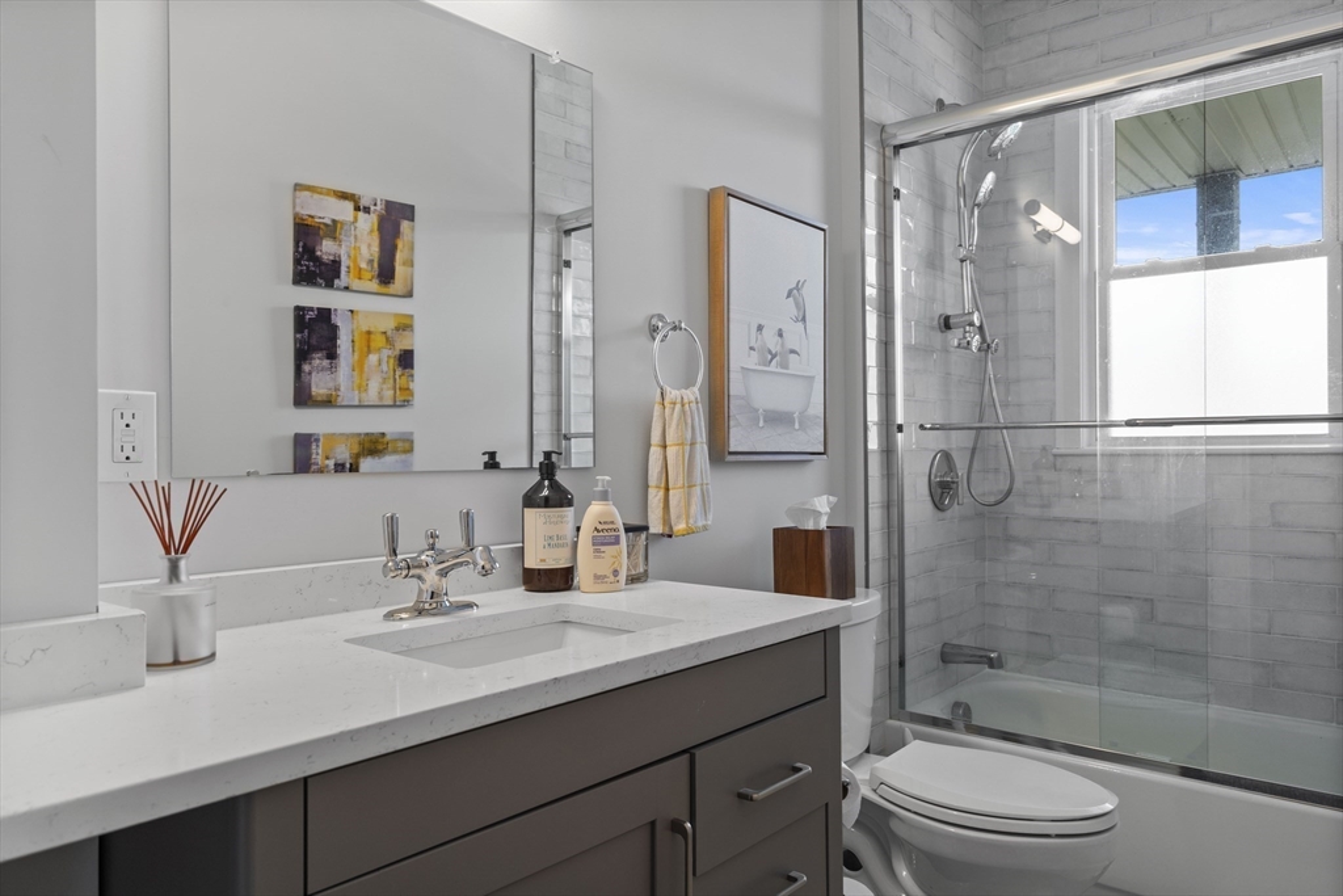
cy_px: 448
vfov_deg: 53.1
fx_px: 895
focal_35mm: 24
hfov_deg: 73.7
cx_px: 672
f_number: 7.1
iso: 320
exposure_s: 1/10
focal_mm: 24
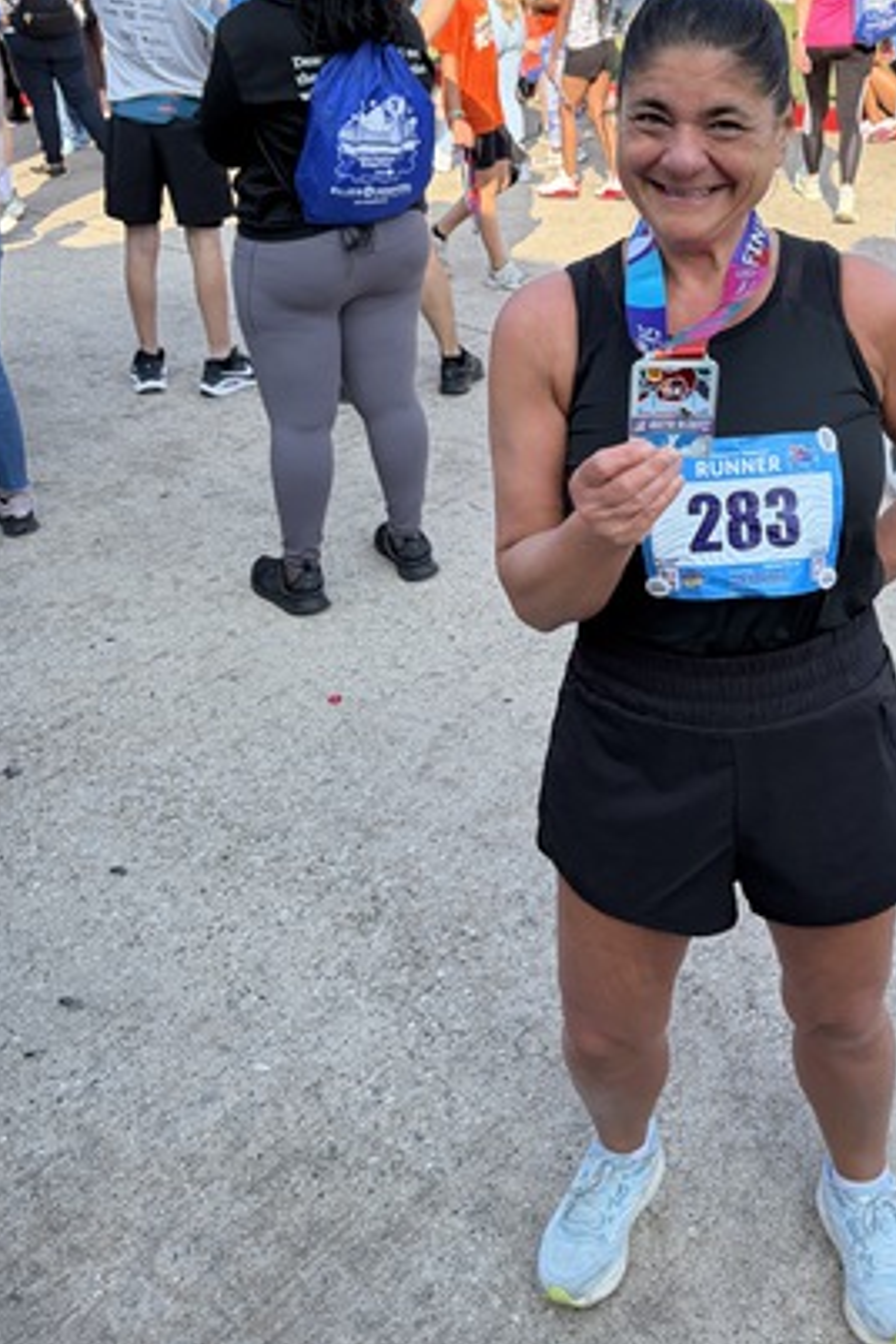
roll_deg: -0.5
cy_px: 455
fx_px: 1381
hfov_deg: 35.4
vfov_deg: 51.0
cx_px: 630
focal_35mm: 37
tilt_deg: -22.9
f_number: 1.6
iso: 64
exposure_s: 1/1239
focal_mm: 5.96
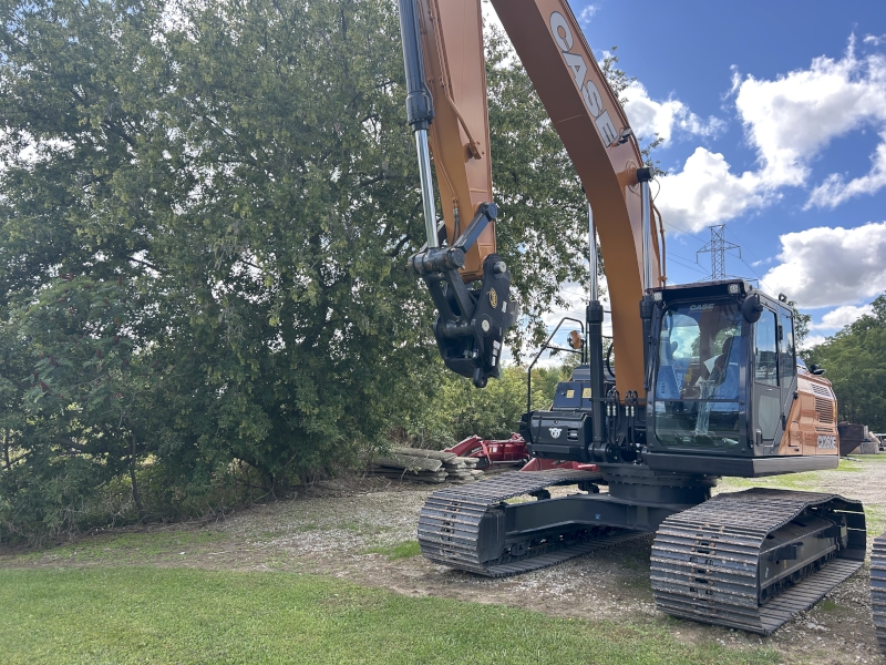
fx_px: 665
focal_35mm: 26
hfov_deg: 67.3
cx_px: 443
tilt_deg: +6.6
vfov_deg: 53.1
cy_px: 332
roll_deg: -1.0
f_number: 1.5
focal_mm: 5.7
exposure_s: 1/1029
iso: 50
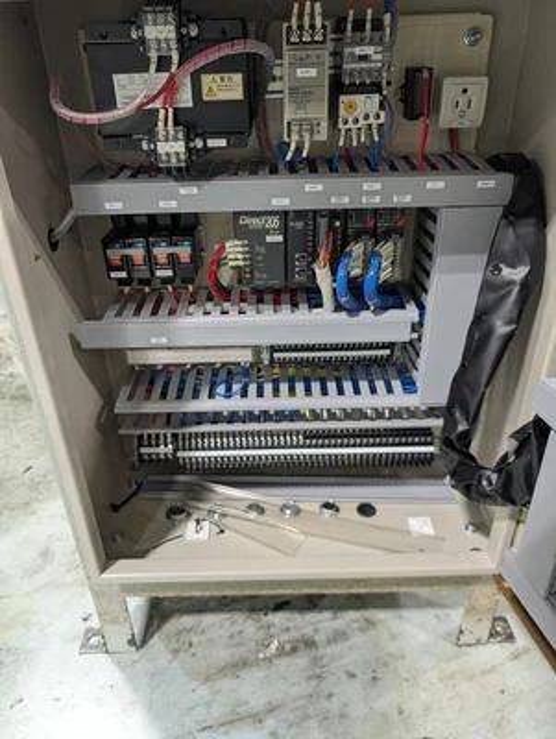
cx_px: 278
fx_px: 513
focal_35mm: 24
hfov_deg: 56.9
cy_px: 370
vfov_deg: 71.5
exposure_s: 1/568
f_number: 1.68
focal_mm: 6.9
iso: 1405
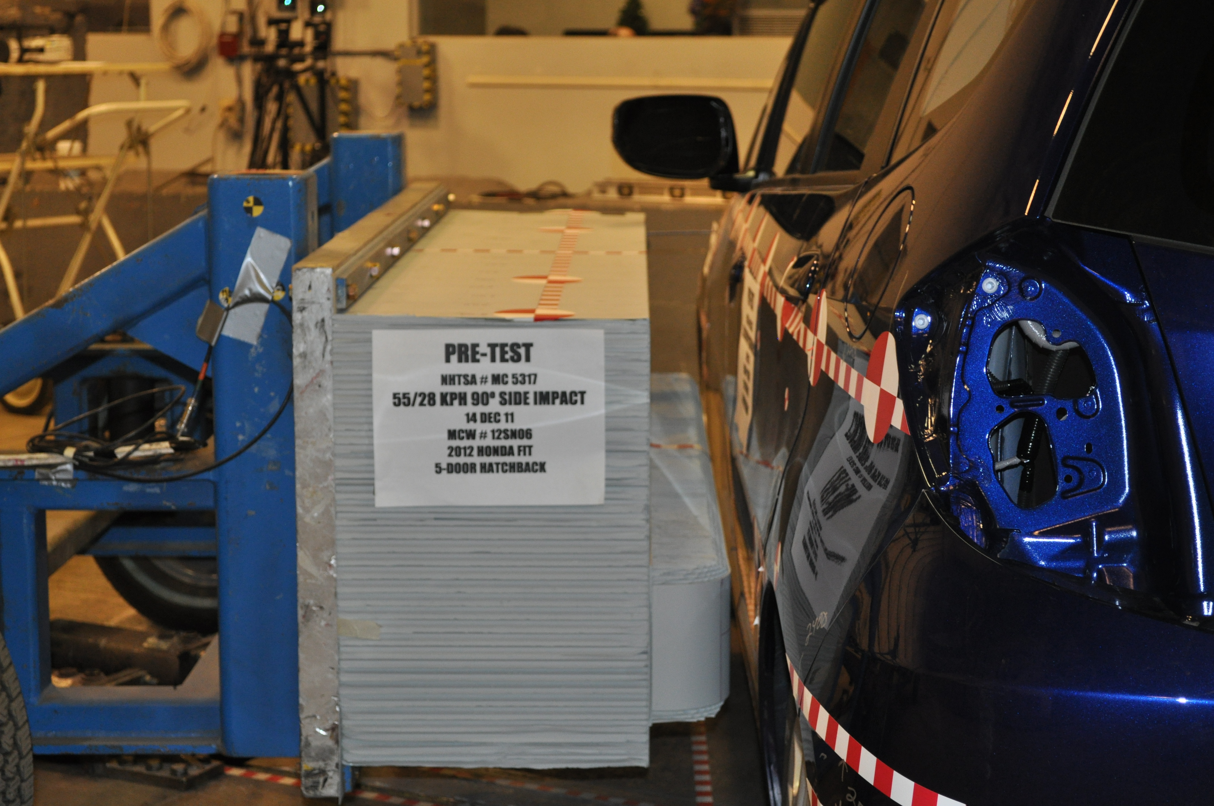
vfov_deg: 19.7
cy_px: 403
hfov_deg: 29.3
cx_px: 607
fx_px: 2324
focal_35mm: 69
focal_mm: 46
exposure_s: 1/60
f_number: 5.3
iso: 800
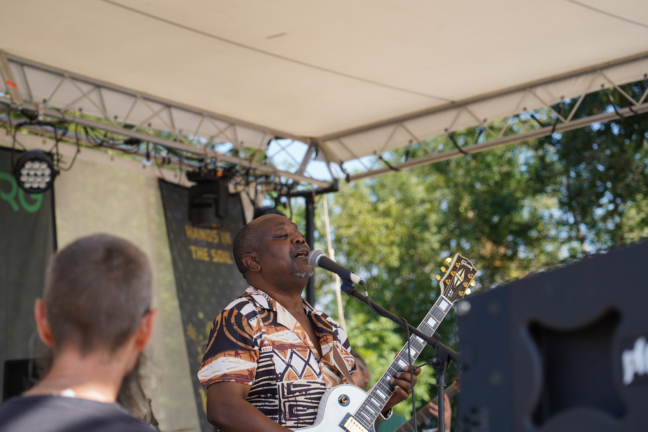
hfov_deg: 19.5
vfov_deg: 13.0
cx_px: 324
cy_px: 216
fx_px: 1890
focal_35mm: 105
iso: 100
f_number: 5
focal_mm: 105
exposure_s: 1/200
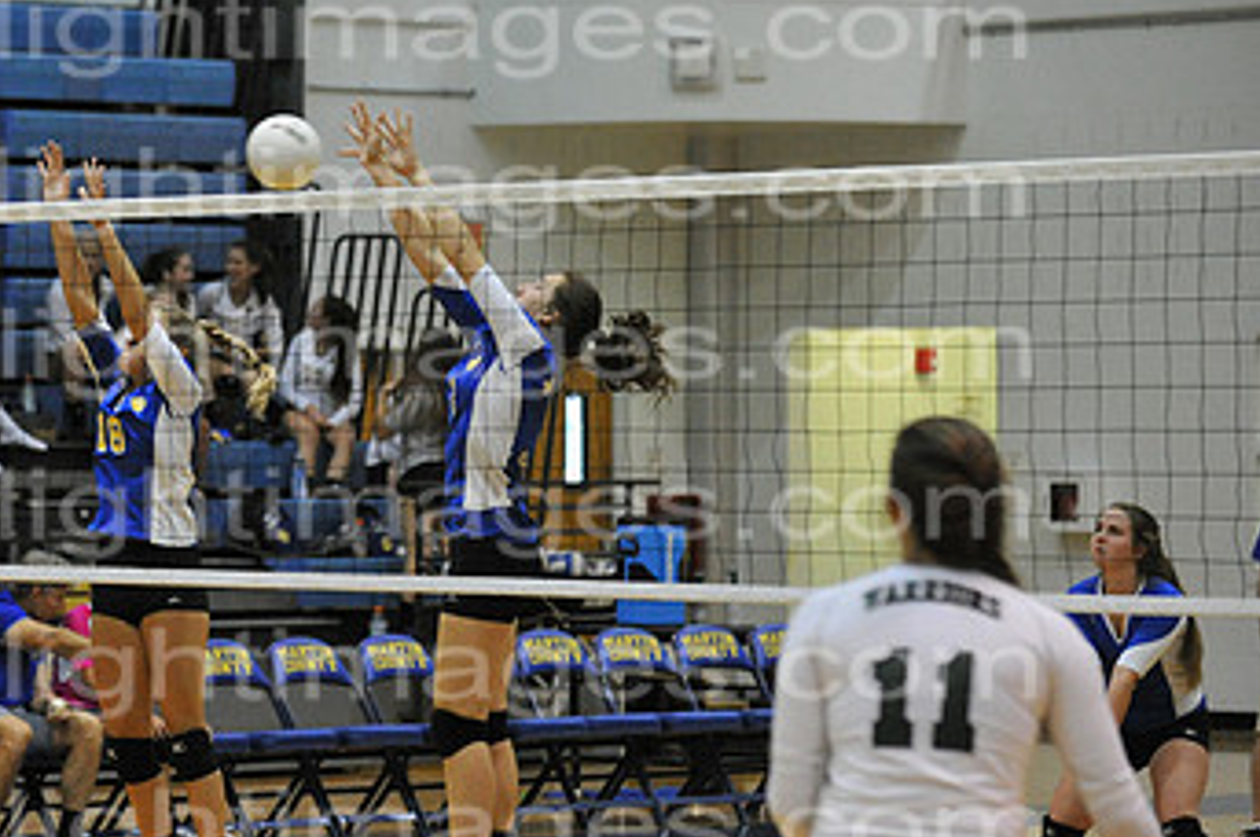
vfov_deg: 5.8
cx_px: 209
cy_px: 433
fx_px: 8287
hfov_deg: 8.7
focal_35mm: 237
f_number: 3.2
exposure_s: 1/800
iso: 8000
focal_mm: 140
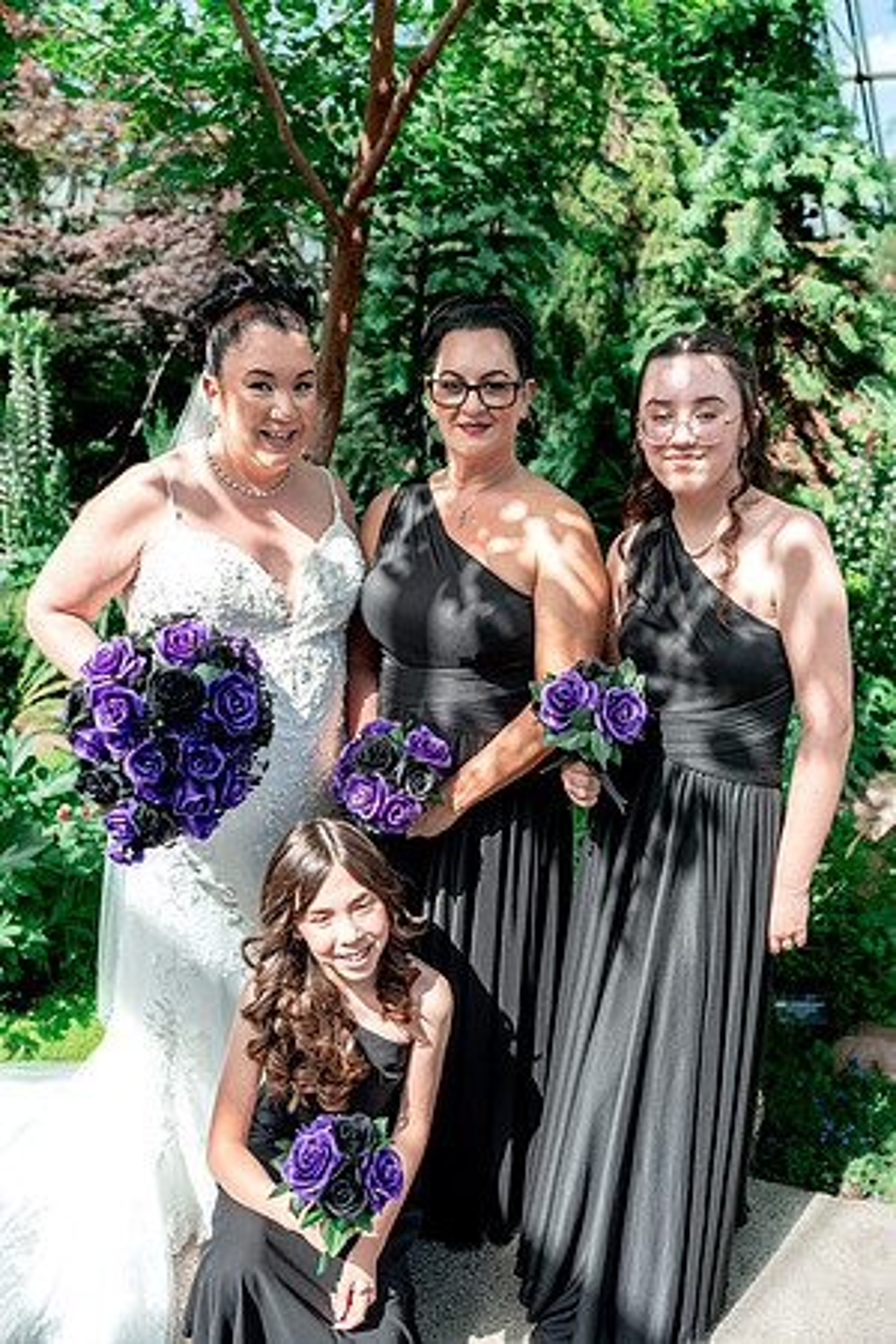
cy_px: 672
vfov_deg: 65.5
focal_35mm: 28
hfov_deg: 46.4
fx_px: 1045
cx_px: 448
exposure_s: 1/400
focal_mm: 28
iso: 125
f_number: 3.5
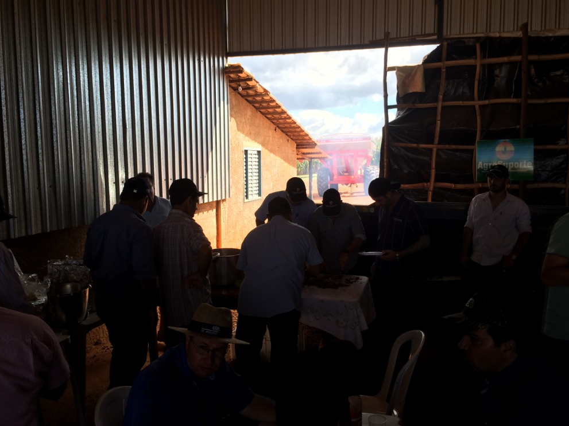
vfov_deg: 45.4
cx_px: 289
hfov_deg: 58.4
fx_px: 510
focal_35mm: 31
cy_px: 211
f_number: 2.2
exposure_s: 1/586
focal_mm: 4.12
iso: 32
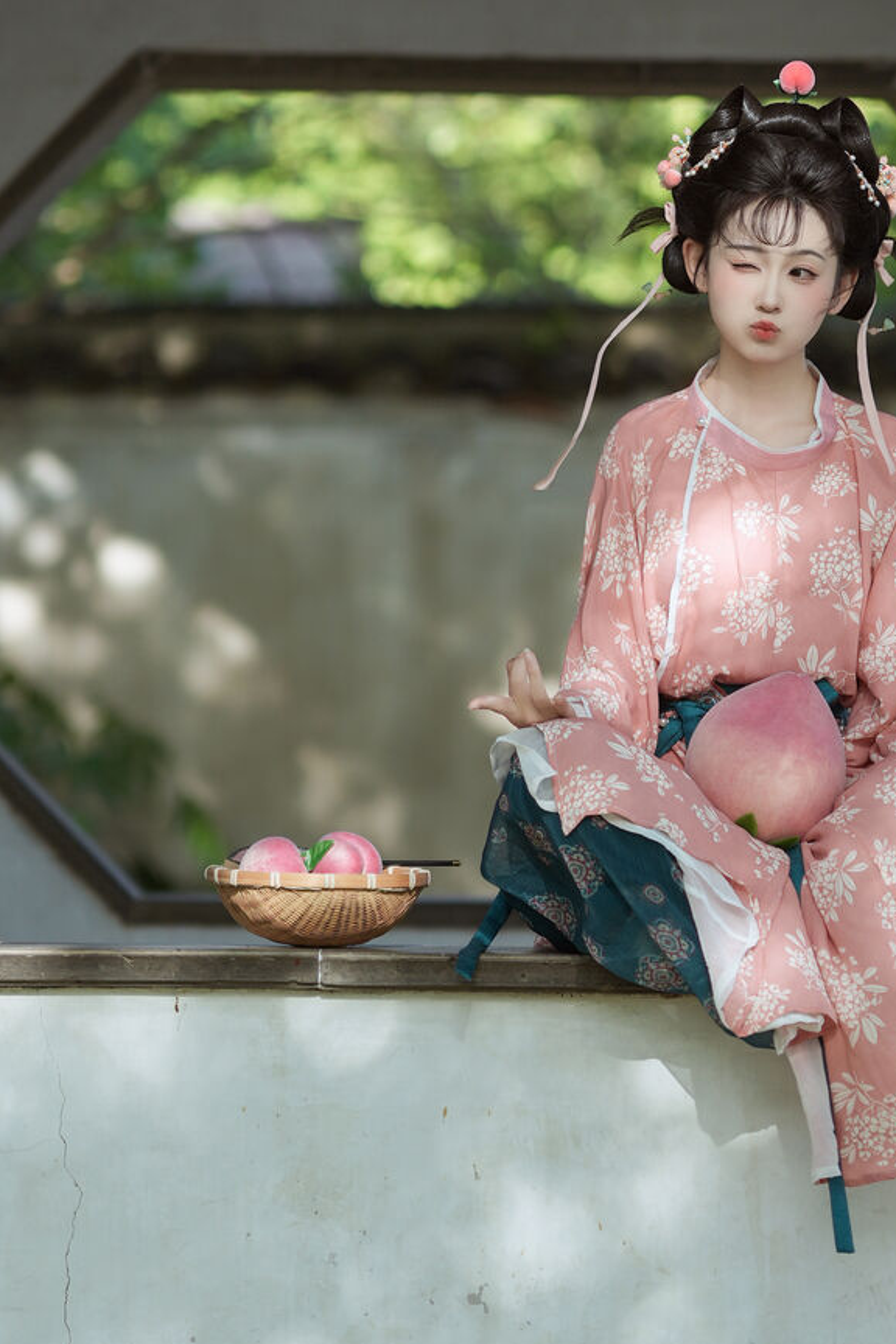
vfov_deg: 11.5
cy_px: 17
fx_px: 6607
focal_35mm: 177
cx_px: 571
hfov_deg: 7.8
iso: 160
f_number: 1.8
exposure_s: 1/1250
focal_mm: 85
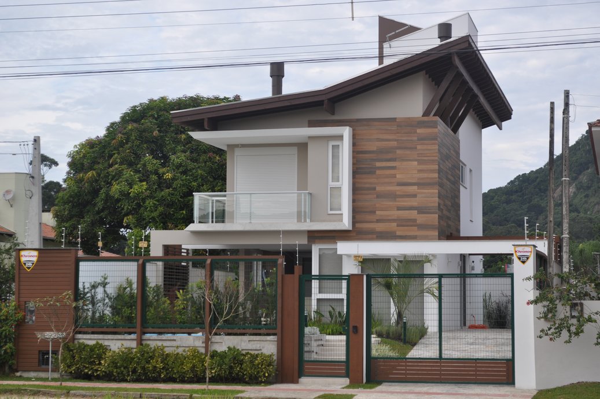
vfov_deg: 16.5
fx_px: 1373
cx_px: 300
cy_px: 200
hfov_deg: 24.6
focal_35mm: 82
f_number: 8
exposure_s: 1/200
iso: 200
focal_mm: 55
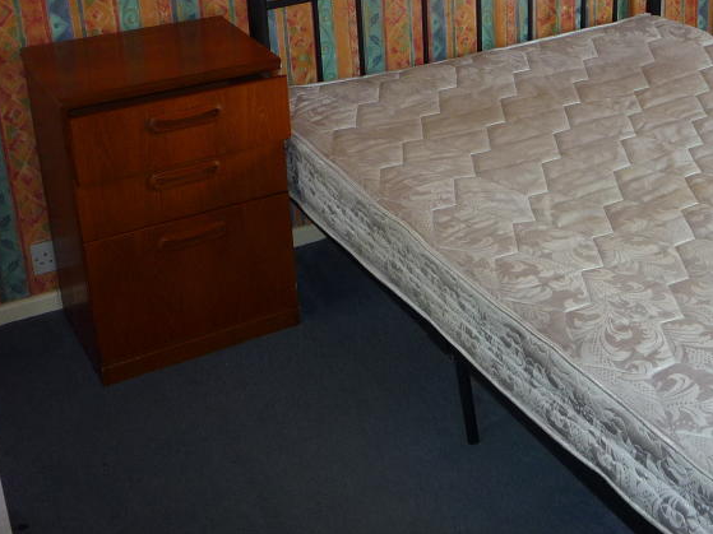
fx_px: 1133
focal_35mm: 55
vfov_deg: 25.9
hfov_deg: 33.7
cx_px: 593
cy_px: 78
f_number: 3.3
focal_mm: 5.2
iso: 100
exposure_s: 1/30
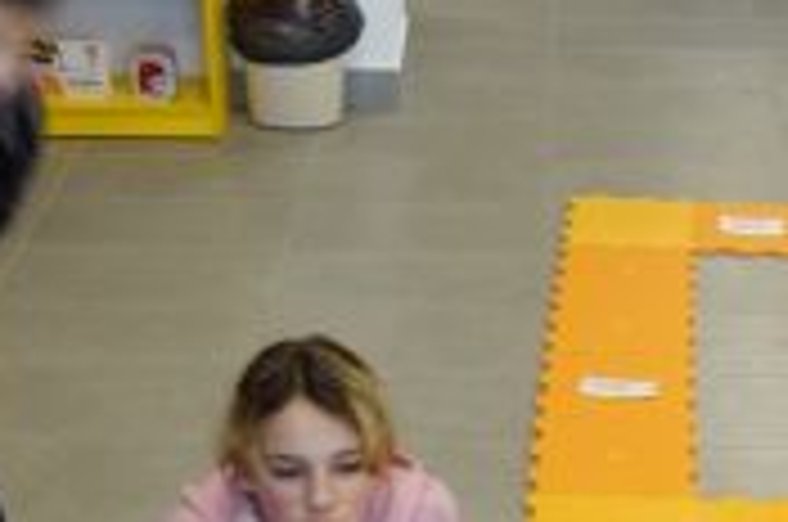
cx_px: 464
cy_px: 587
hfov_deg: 23.1
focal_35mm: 88
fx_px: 1923
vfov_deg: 15.0
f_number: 2.8
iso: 125
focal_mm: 8.8
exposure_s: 1/30
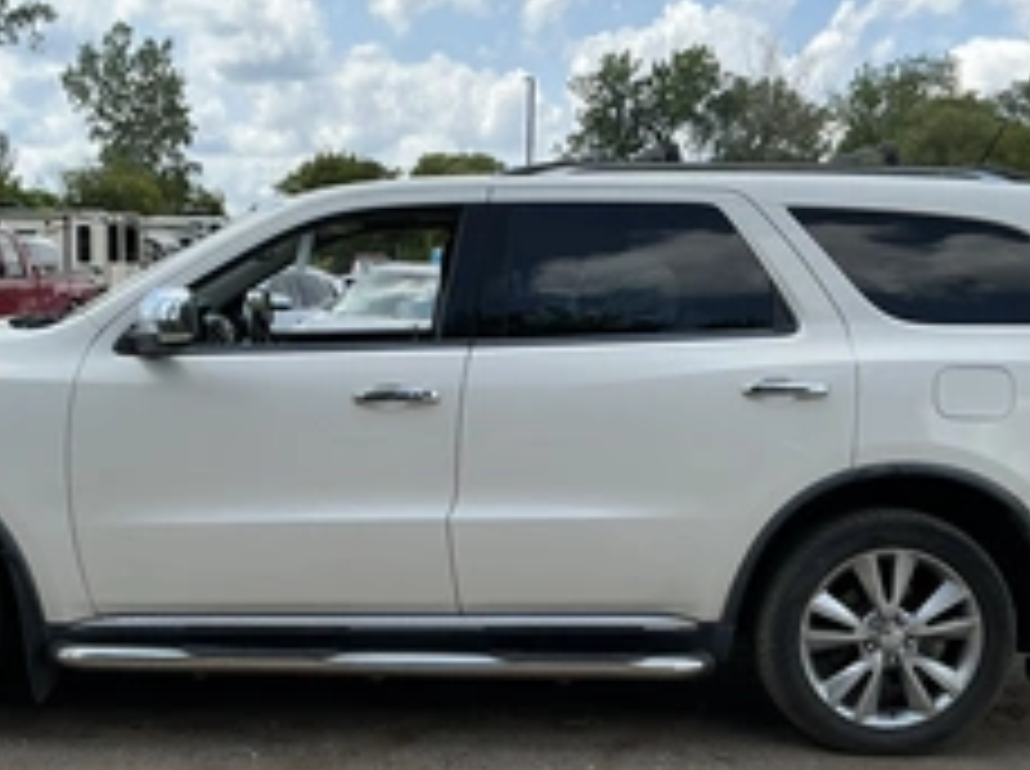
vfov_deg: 29.4
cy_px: 495
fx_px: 1456
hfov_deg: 38.9
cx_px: 477
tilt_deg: -3.2
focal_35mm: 49
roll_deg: -1.5
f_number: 1.8
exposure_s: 1/1451
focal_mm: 3
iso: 25
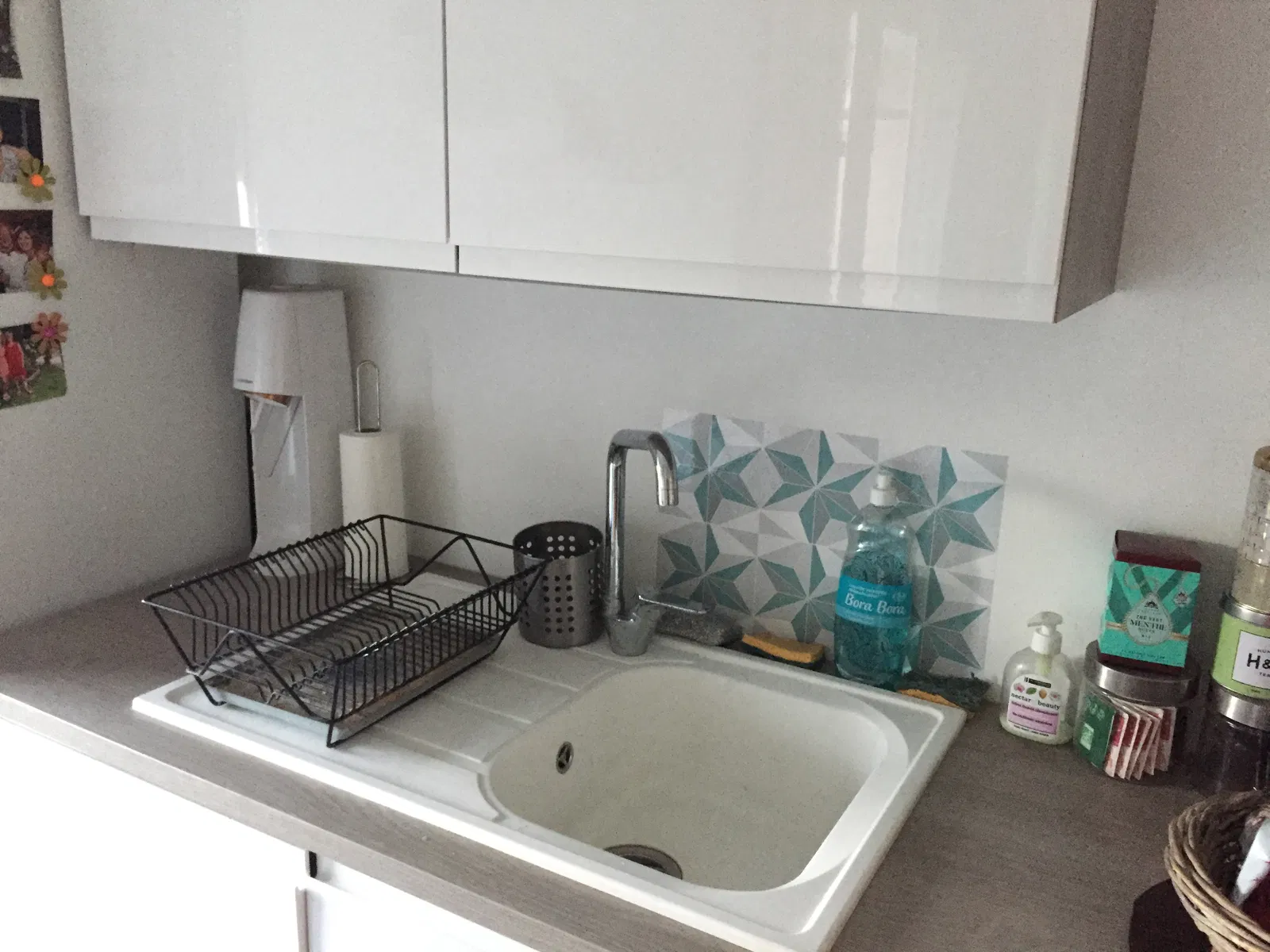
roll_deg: -1.7
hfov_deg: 61.7
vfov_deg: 48.2
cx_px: 635
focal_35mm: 29
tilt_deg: -14.4
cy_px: 476
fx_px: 1064
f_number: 2.2
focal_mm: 4.15
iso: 320
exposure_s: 1/17
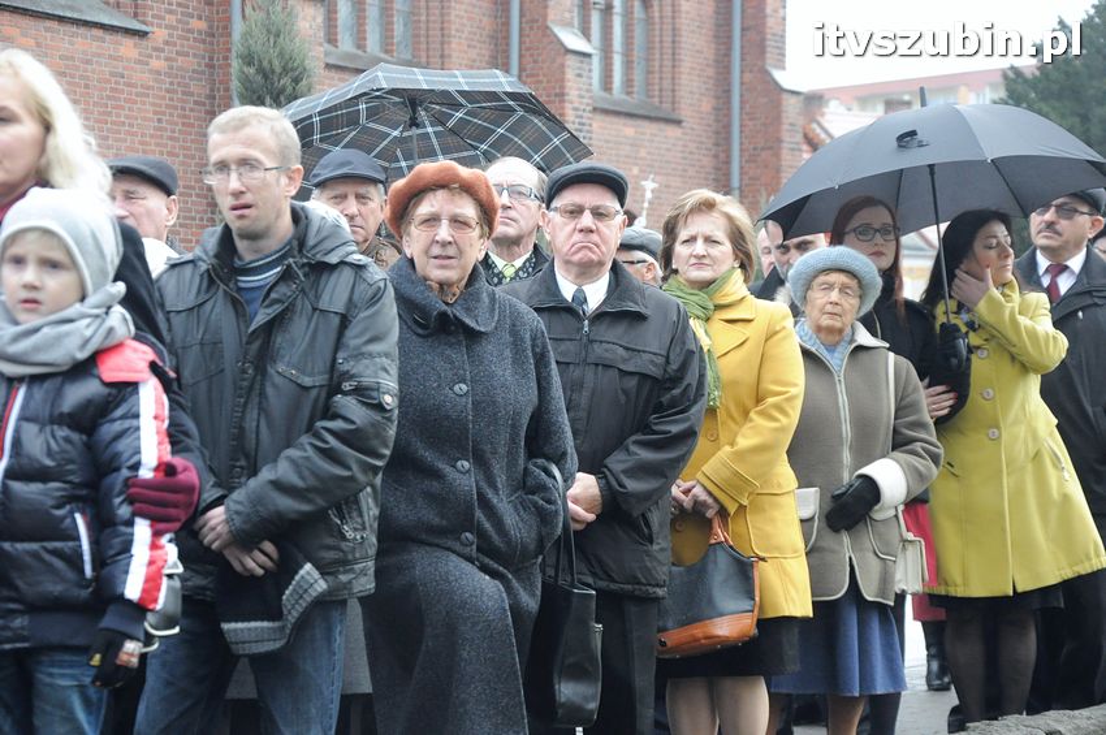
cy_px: 368
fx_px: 2670
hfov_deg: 23.4
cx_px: 553
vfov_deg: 15.7
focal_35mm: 87
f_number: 5
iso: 1600
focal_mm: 58
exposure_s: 1/250
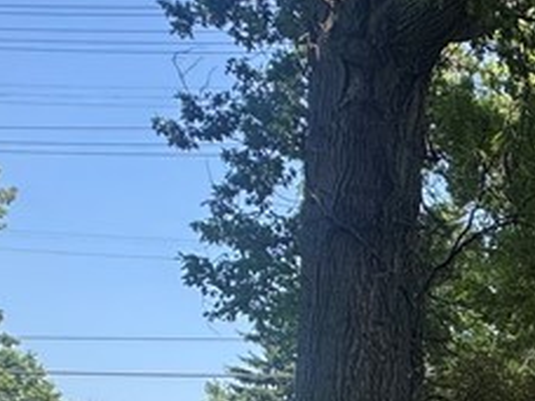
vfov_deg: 20.7
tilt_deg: -2.8
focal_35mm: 63
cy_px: 556
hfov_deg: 22.3
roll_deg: -0.6
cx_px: 894
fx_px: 974
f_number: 2.2
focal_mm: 2.22
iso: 40
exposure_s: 1/459
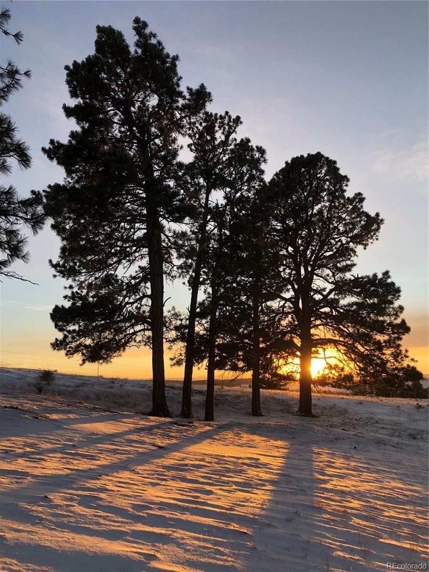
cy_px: 286
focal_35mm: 28
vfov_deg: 63.4
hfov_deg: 49.7
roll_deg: +0.6
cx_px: 214
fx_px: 463
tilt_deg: +13.3
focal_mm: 3.99
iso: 20
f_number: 1.8
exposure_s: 1/400
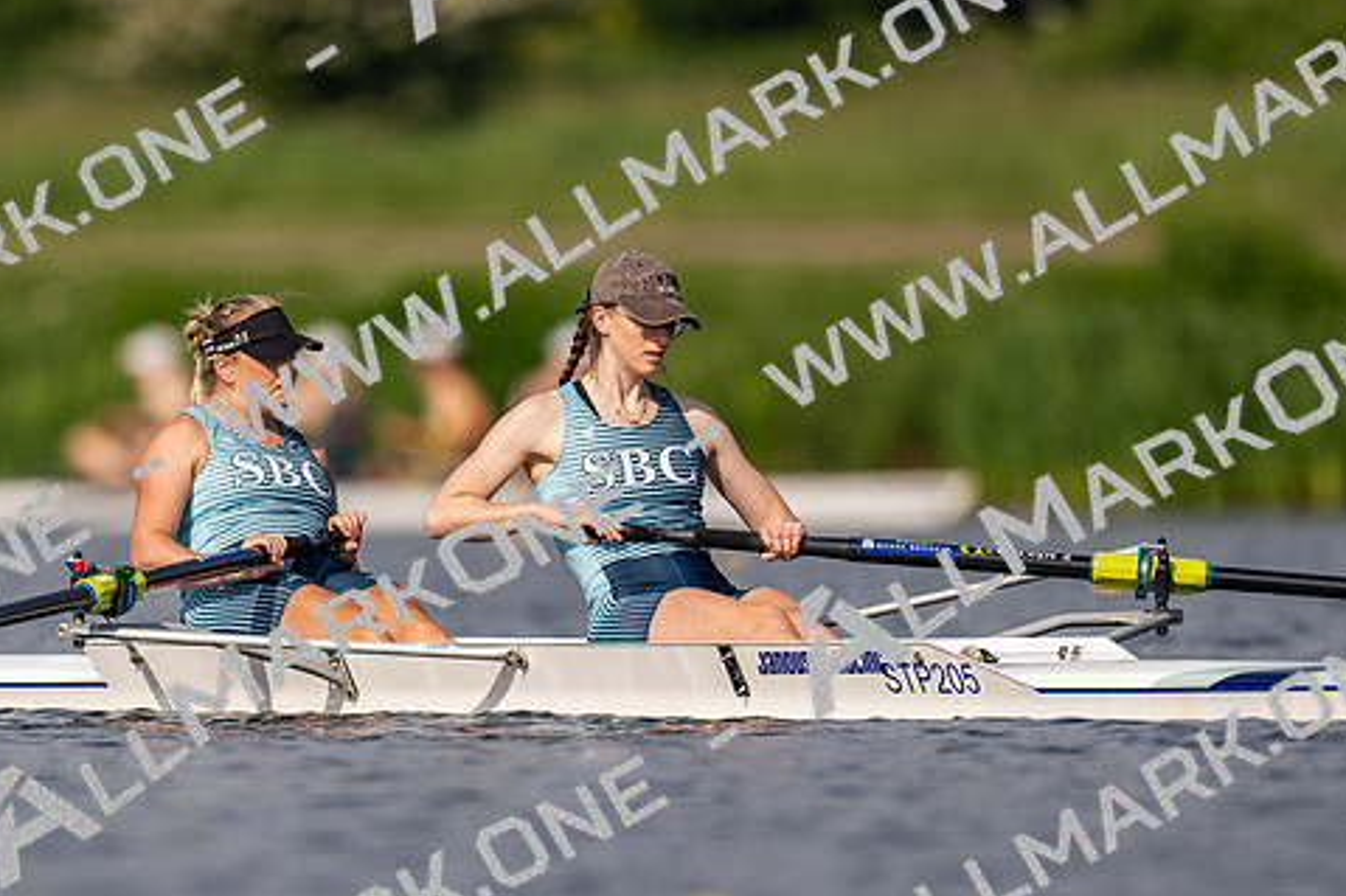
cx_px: 559
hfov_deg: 1.9
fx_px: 40775
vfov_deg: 1.3
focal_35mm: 1091
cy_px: 454
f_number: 4
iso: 180
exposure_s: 1/2500
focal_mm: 600
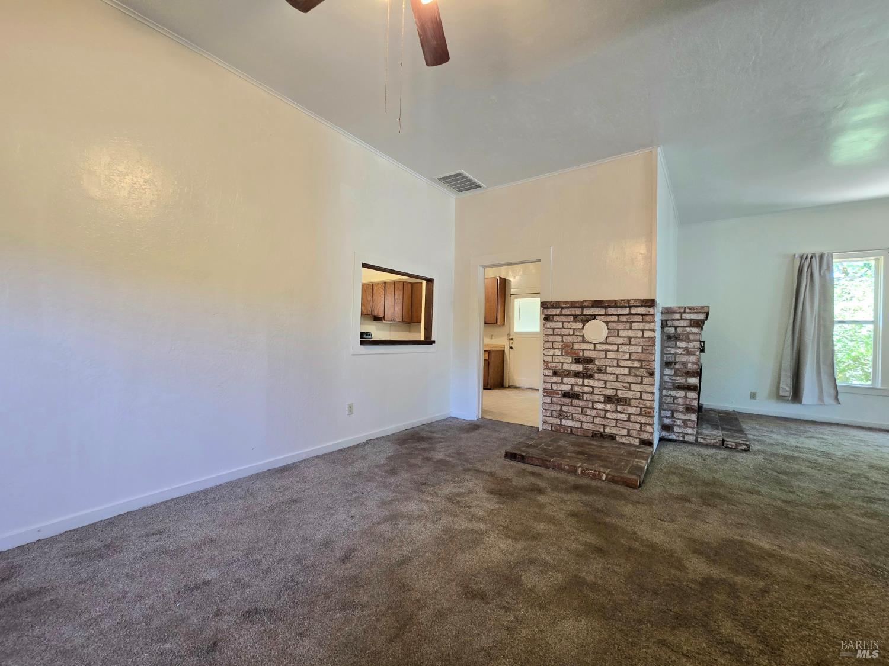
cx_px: 444
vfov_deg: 89.9
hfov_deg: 106.2
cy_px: 333
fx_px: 334
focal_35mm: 13
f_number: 2.2
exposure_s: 1/60.2
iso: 200
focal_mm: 2.2
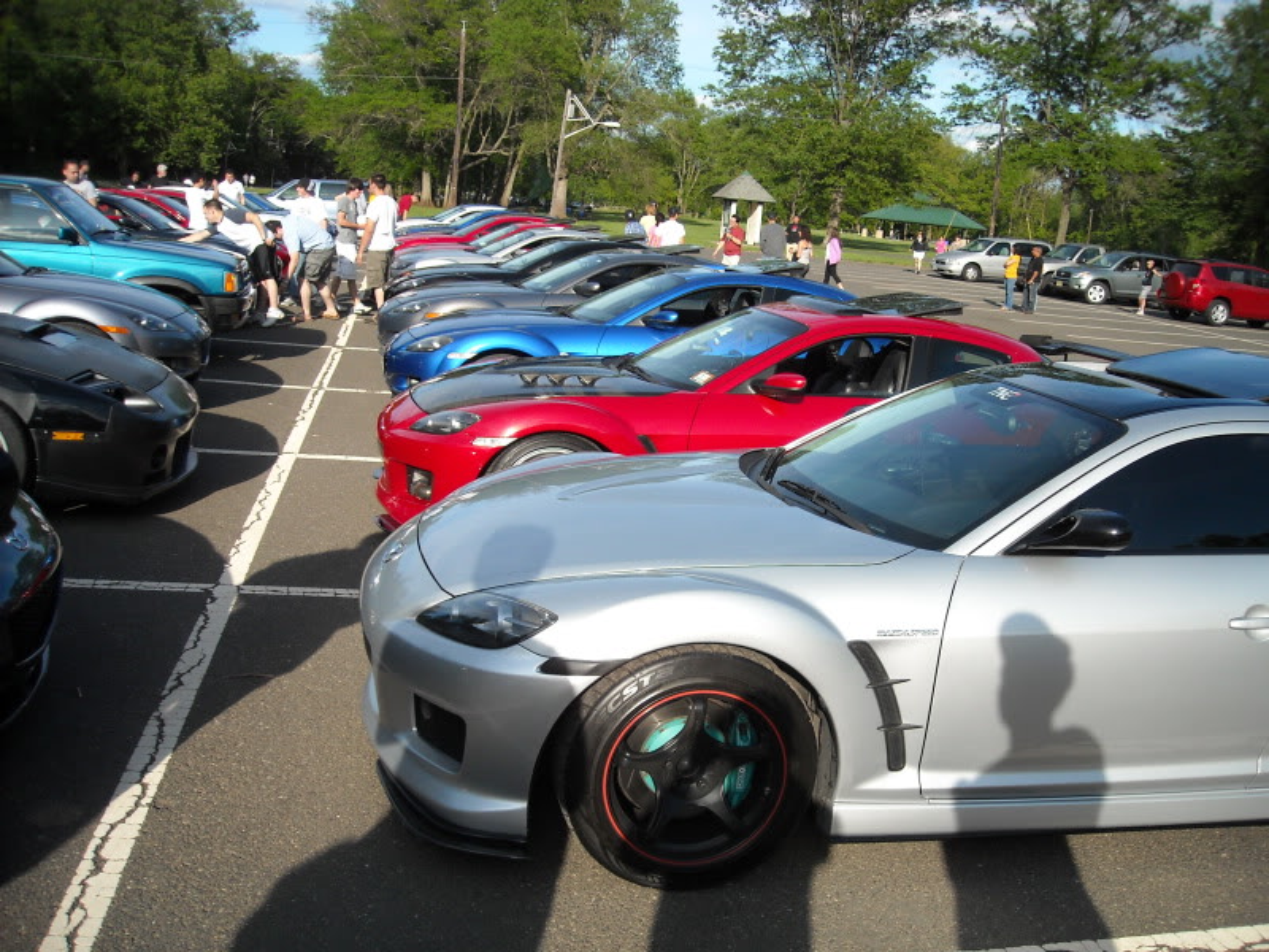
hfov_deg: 52.6
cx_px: 634
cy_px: 476
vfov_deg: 40.7
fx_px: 1283
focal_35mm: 35
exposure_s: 1/250
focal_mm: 5.7
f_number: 5.6
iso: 91
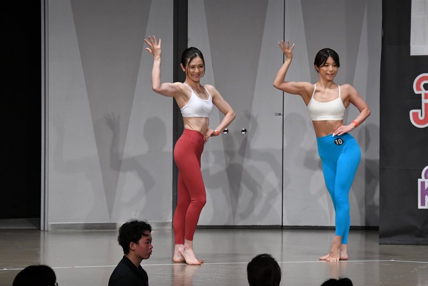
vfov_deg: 6.8
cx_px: 214
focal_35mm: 203
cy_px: 143
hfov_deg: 10.1
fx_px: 2413
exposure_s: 1/400
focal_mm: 135
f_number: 5.6
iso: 4000
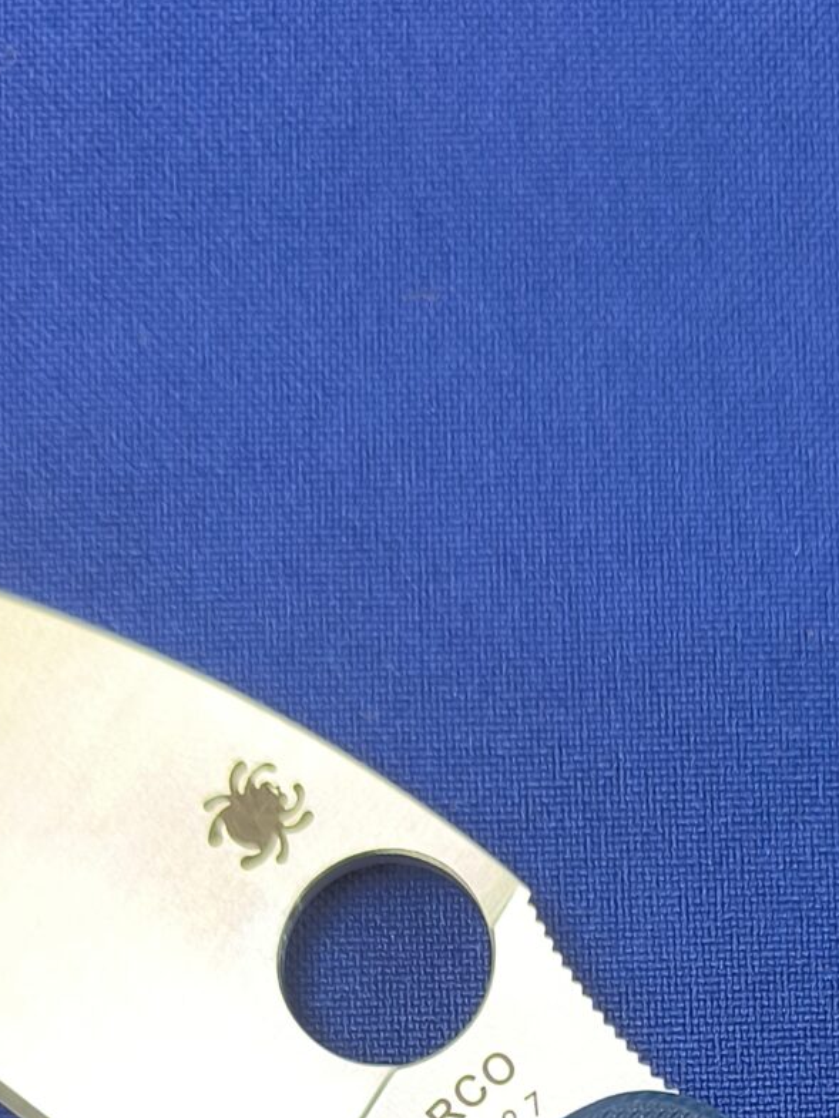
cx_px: 684
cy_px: 1427
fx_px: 2423
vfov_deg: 23.2
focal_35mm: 75
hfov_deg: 19.4
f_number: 1.65
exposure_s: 1/100
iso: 400
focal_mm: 6.14
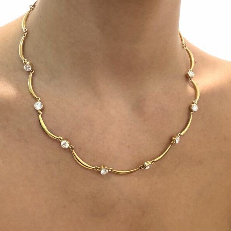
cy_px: 95
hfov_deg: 46.0
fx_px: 272
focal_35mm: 36
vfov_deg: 45.9
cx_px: 116
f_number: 1.9
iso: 160
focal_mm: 2.71
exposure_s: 1/50
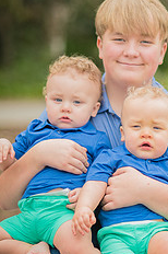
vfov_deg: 12.5
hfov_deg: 8.3
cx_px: 129
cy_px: 137
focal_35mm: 165
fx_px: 1158
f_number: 2
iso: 160
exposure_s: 1/250
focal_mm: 85
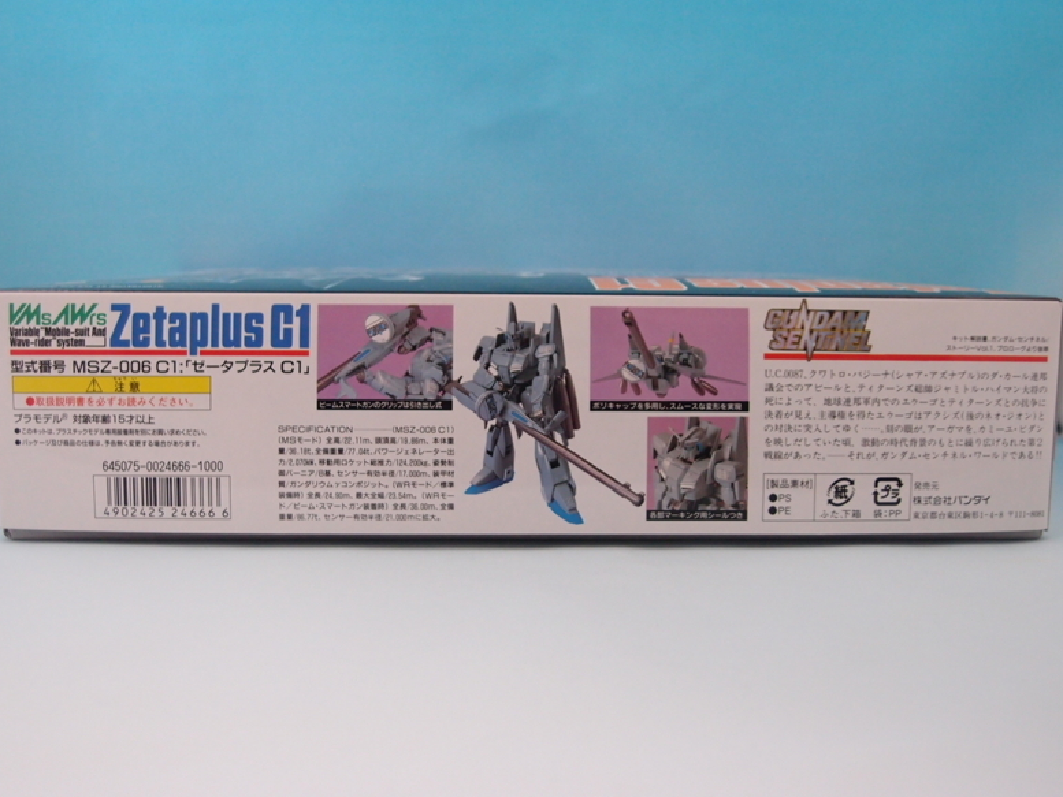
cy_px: 401
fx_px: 1075
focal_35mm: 35
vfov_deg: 40.7
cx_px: 521
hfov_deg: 52.6
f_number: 1.9
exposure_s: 1/50
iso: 200
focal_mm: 7.41
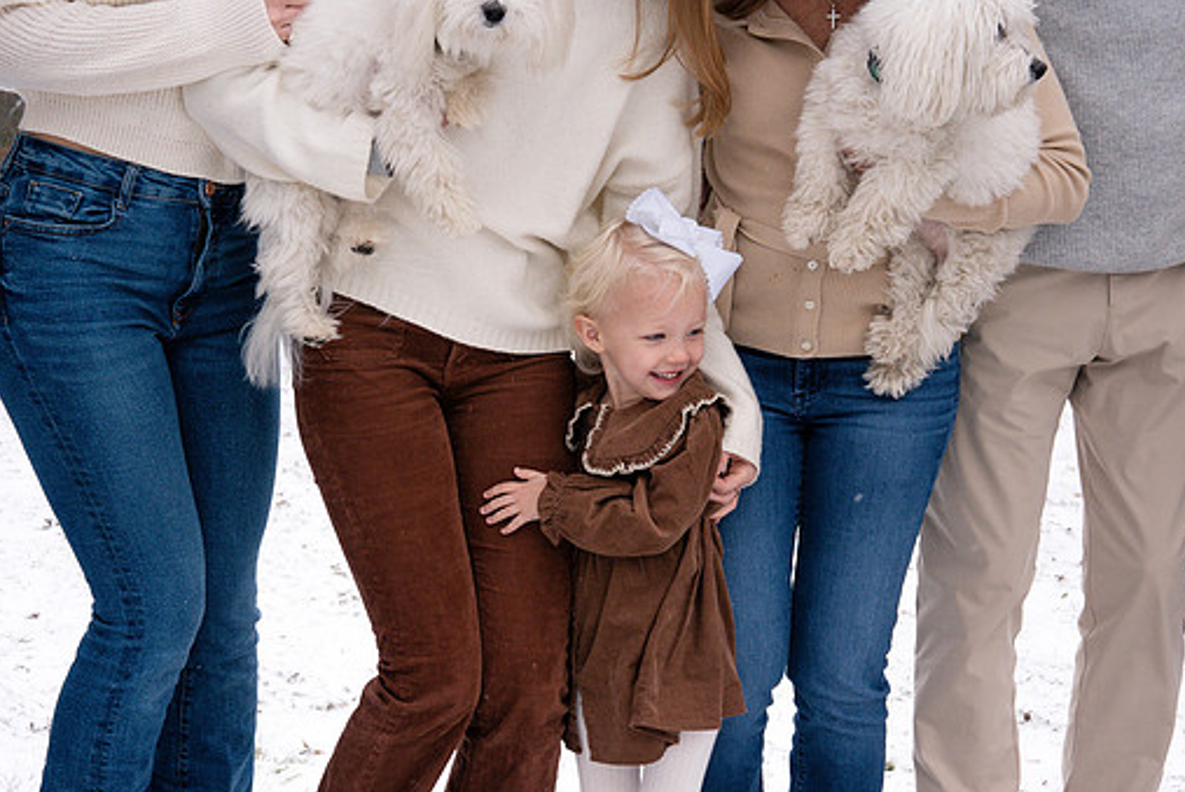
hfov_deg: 25.3
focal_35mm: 80
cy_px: 445
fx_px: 2636
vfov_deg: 17.1
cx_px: 624
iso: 800
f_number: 13
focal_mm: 70
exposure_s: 1/250
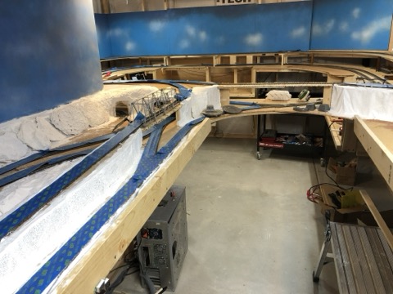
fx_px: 318
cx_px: 196
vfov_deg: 49.7
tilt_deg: -18.5
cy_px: 147
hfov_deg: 63.4
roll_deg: +3.0
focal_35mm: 28
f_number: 1.8
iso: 32
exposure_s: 1/30
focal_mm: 4
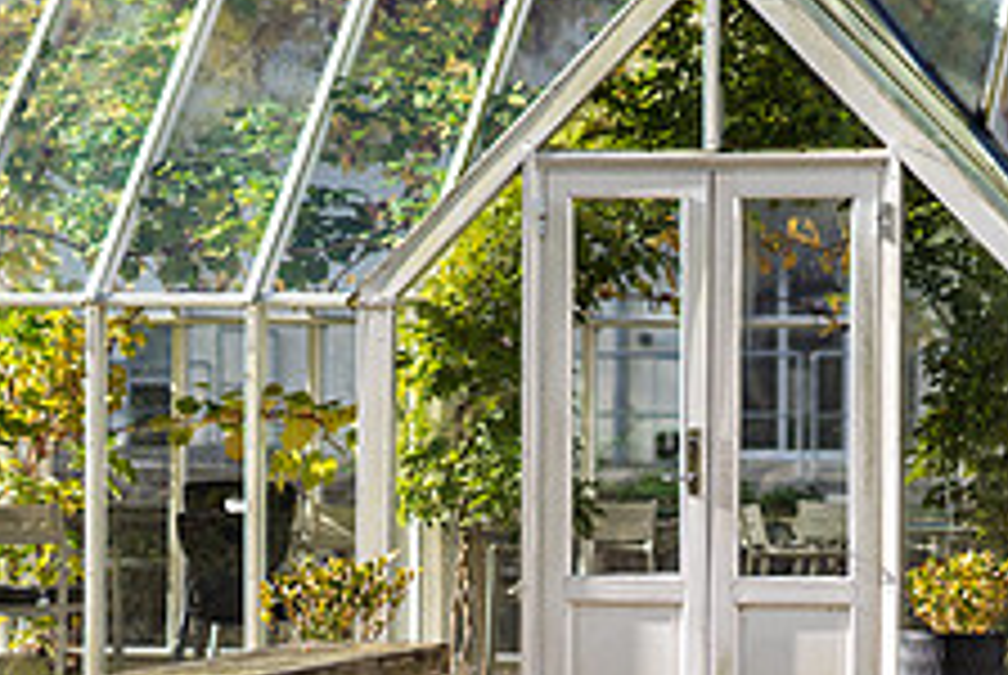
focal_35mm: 220
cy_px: 191
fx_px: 6168
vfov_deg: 6.3
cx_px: 878
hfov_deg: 9.3
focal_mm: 85
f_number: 1.4
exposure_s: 1/3200
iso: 64
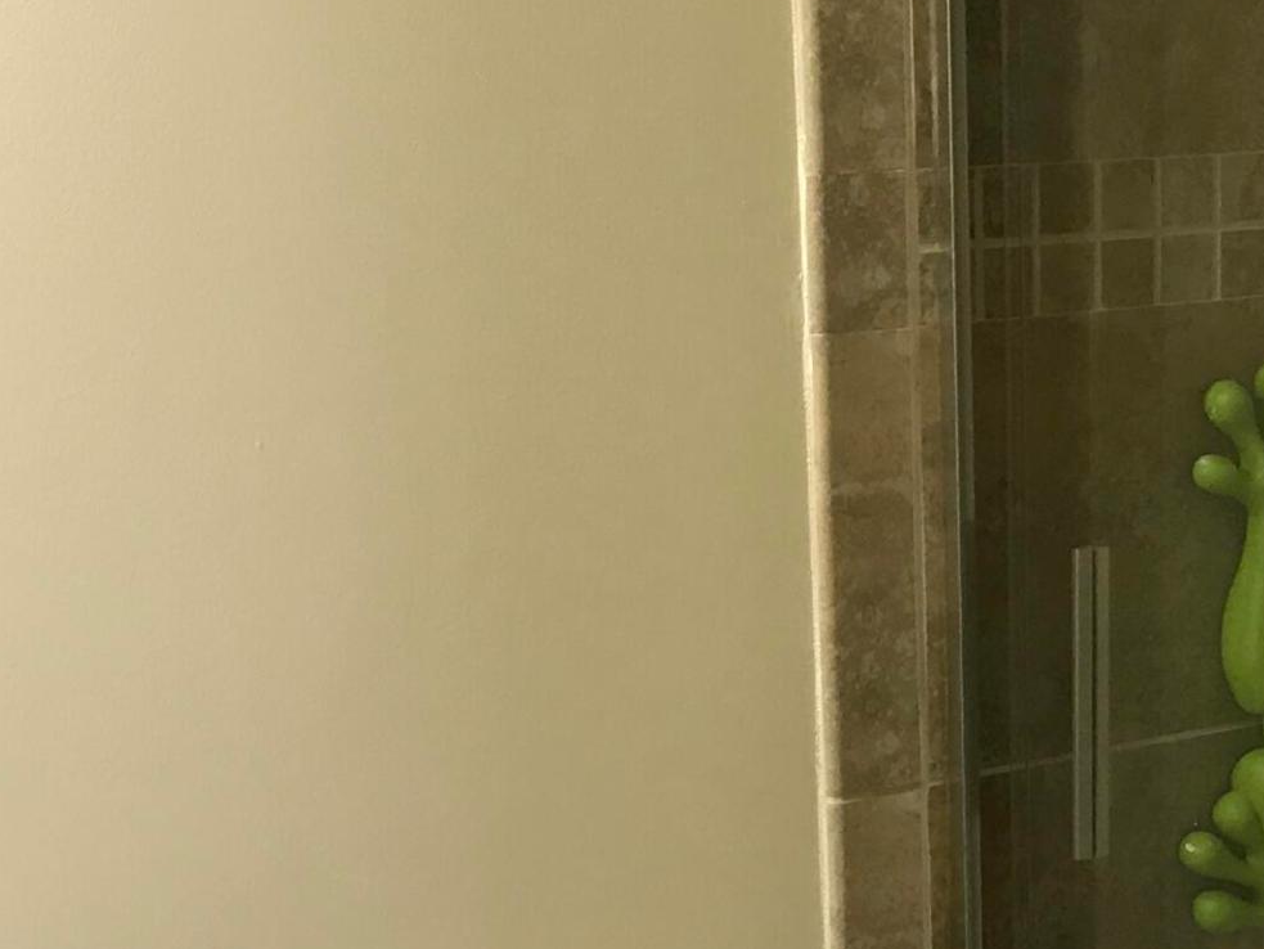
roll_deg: +0.2
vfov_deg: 17.7
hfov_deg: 23.5
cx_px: 995
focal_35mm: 82
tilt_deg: -14.4
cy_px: 854
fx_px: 2995
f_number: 1.8
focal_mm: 3.99
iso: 40
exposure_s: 1/15
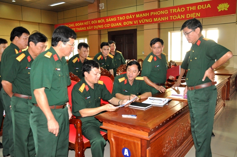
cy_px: 78
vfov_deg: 41.6
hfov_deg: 59.6
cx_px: 118
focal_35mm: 32
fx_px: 207
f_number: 5
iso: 1600
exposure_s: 1/60
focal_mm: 21
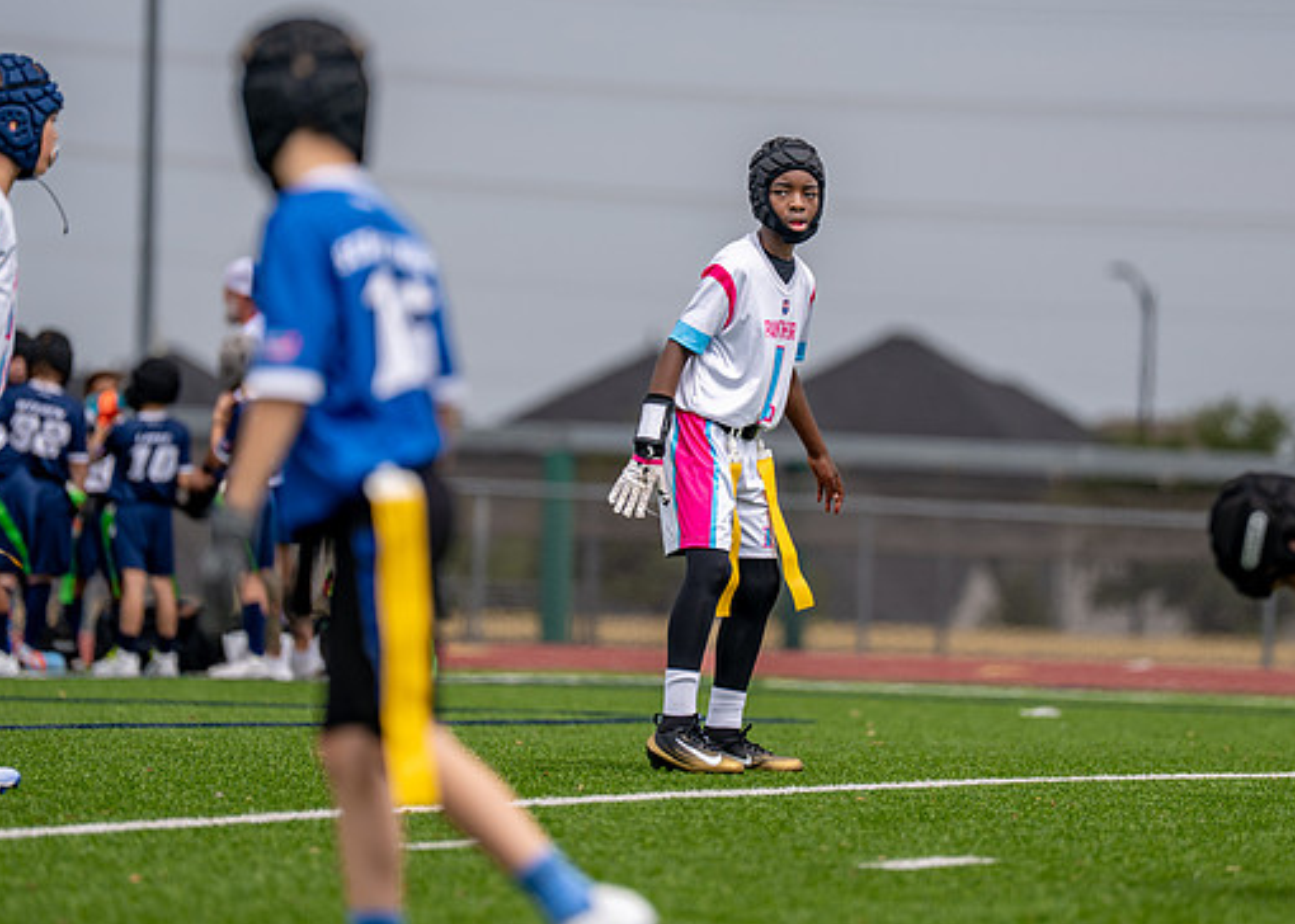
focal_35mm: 312
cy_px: 406
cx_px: 783
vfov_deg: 4.6
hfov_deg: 6.5
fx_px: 11472
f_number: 2.8
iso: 125
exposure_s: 1/2500
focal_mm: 200
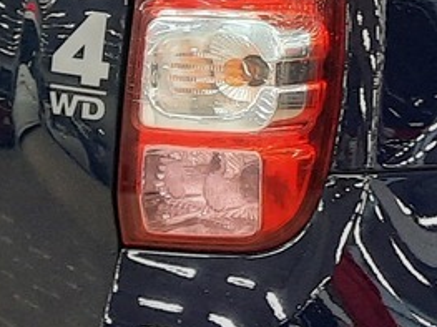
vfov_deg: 10.8
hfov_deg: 13.8
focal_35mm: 137
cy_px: 144
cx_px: 570
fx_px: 1729
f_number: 2
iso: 320
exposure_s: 1/60
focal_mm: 4.6
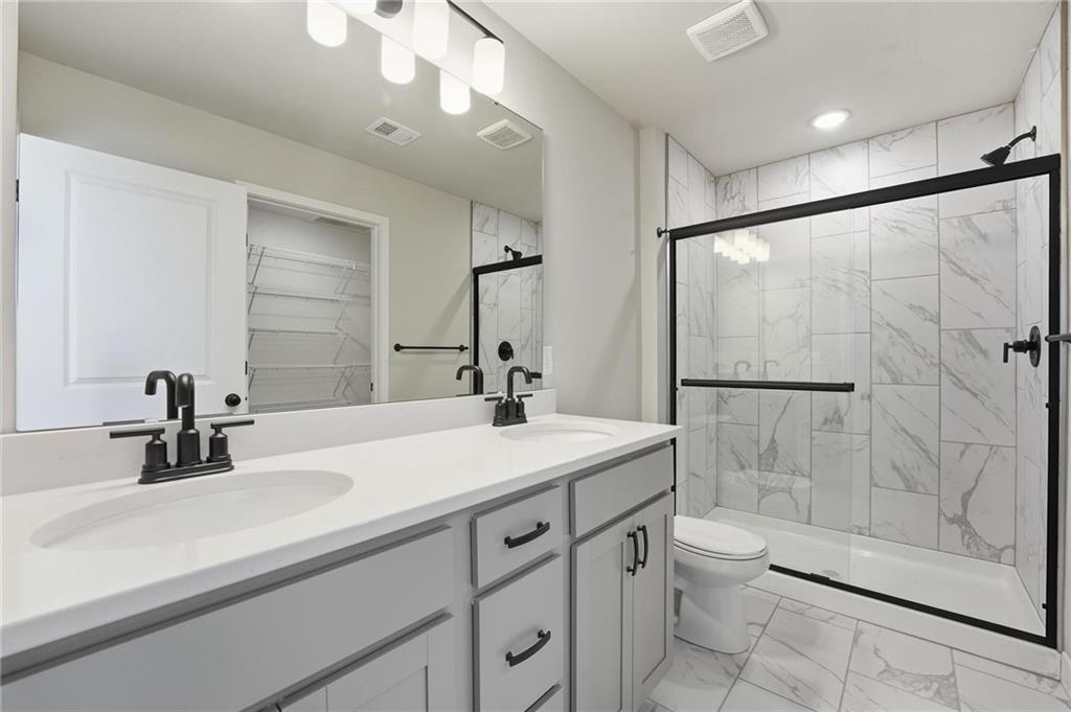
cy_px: 356
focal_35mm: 14
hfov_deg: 104.3
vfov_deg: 81.1
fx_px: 416
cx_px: 536
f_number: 8
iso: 1000
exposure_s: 1/320
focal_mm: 14
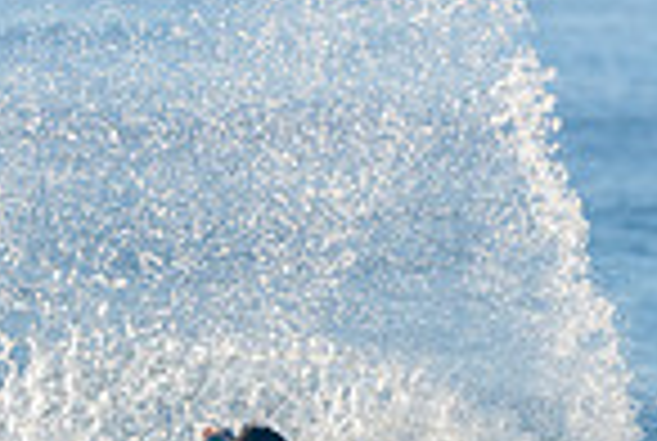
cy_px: 659
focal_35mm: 1982
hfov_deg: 1.0
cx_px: 99
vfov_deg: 0.7
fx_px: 36245
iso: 400
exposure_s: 1/2000
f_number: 5.6
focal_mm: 500
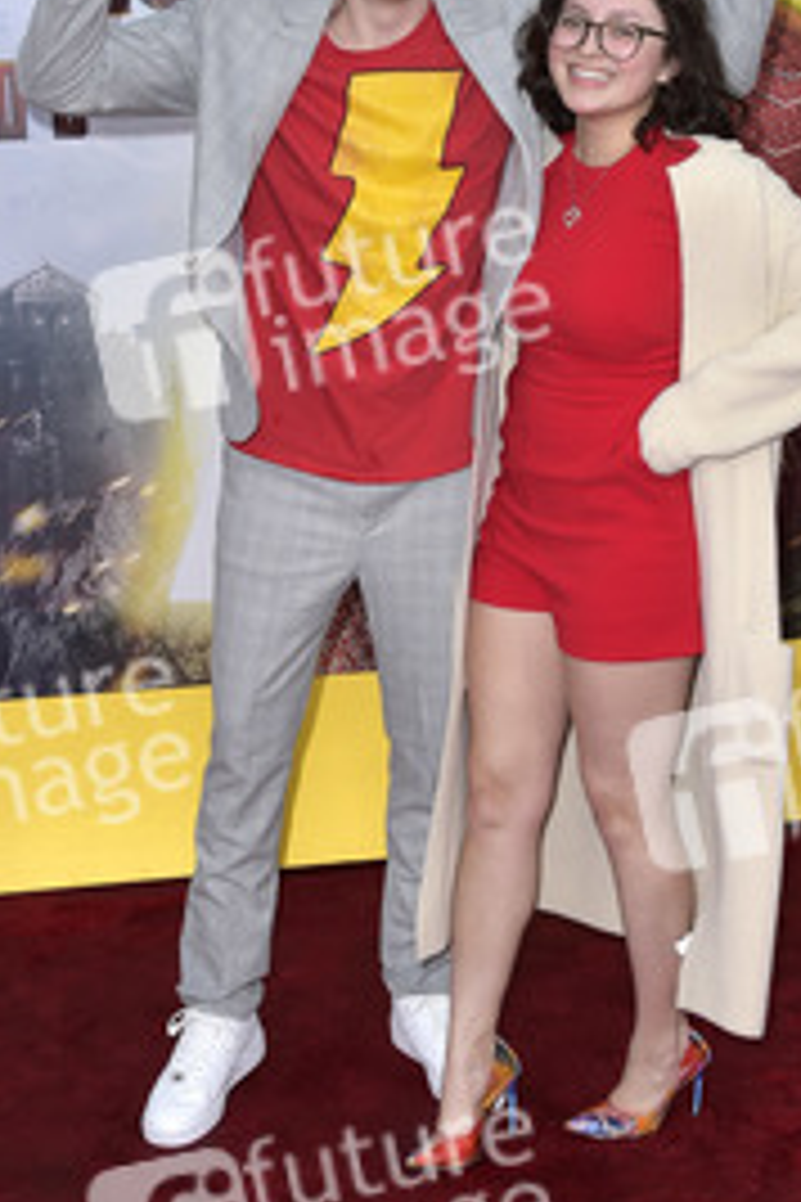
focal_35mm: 54
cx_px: 452
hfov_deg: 25.0
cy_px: 540
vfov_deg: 36.8
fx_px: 1802
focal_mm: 36
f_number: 6.3
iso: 320
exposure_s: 1/250
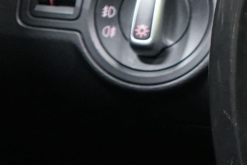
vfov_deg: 6.9
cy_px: -44
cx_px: 660
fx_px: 1359
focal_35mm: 198
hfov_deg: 9.0
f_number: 4.5
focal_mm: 30
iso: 2000
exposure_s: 1/25
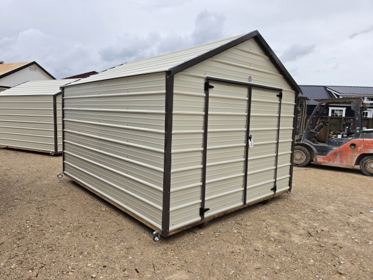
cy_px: 140
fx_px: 248
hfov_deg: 73.9
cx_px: 186
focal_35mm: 23
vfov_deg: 58.9
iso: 64
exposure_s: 1/5151
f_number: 1.4
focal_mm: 6.5
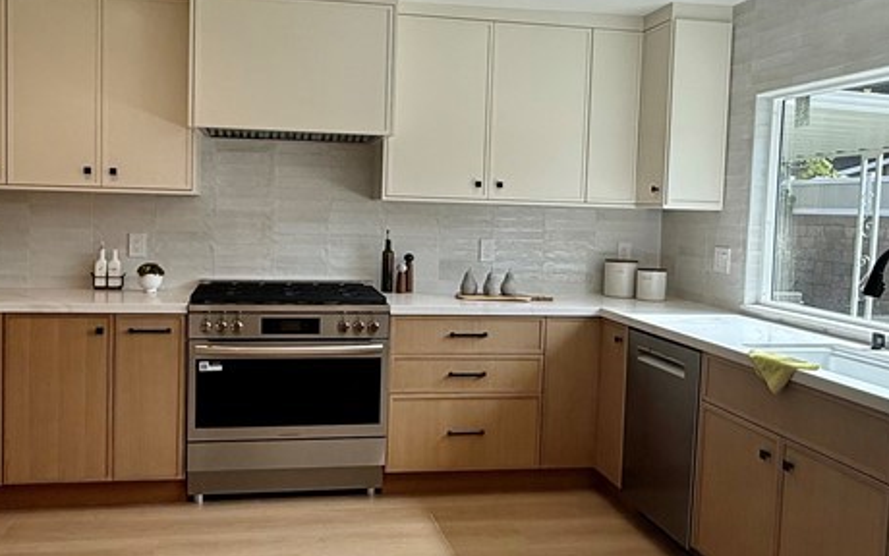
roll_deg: -1.8
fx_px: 800
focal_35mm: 33
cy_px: 249
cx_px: 406
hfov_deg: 58.0
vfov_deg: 38.3
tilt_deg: -2.6
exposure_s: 1/359
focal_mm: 2.22
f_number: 2.2
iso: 64
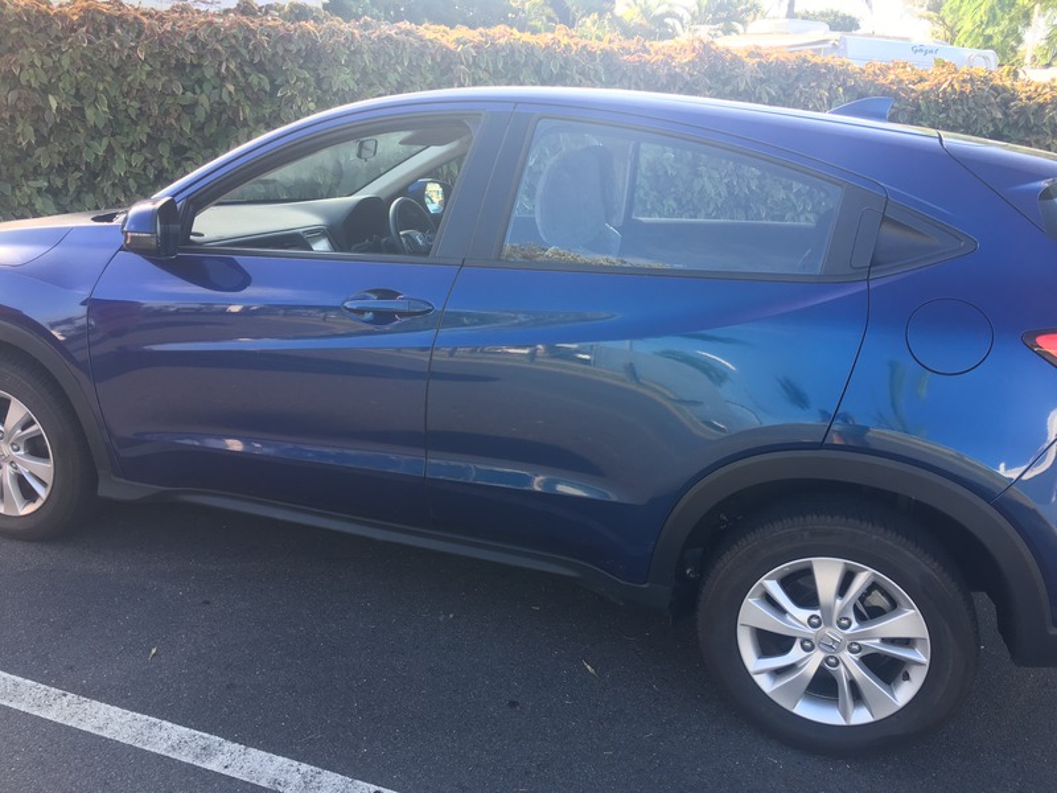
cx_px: 528
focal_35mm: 29
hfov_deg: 61.7
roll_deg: -3.9
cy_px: 396
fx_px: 886
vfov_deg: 48.2
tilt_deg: -15.9
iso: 25
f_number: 2.2
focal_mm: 4.15
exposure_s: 1/111
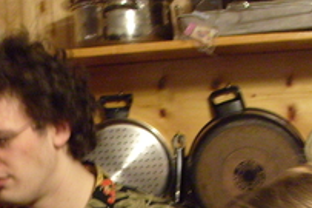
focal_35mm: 115
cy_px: 268
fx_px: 996
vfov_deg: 11.6
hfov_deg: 17.4
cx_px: 8
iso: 400
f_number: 3.7
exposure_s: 1/10
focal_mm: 7.8
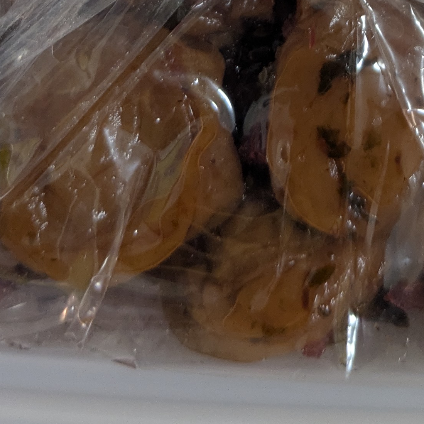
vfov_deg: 16.8
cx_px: 416
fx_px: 1289
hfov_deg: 18.2
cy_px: -224
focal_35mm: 93
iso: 283
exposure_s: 1/25
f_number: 1.89
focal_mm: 5.43
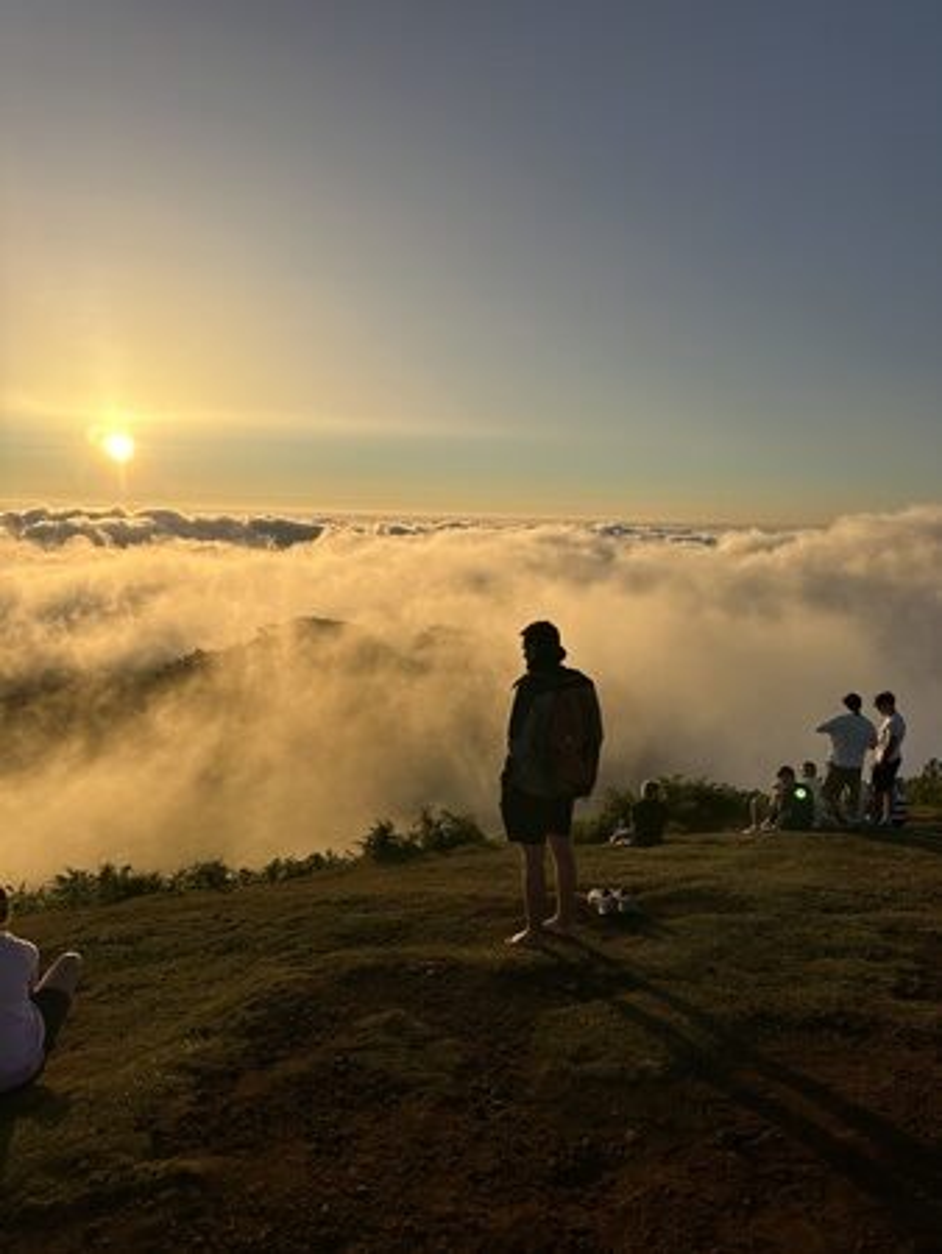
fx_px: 870
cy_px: 627
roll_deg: -2.4
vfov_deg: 71.6
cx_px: 471
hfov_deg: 56.9
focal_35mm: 24
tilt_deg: -6.4
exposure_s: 1/6623
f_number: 1.78
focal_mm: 6.86
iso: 80
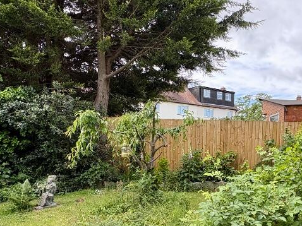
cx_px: 193
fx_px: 262
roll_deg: -0.8
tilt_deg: -2.8
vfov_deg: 45.6
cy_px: 162
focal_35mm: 30
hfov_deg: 59.0
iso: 64
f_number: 2.2
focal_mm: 2.22
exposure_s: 1/459
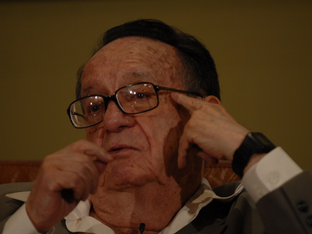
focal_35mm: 324
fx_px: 2921
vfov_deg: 4.6
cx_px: 156
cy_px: 117
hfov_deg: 6.1
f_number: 3.2
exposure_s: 1/60
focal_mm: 200
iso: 640
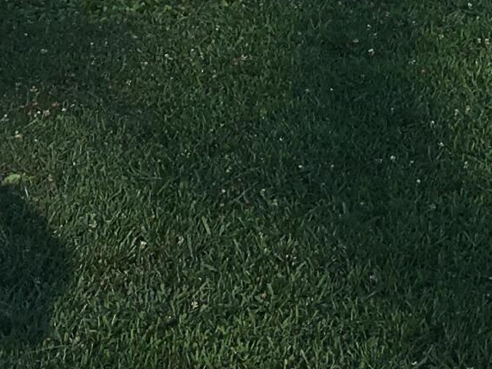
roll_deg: -0.5
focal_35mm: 152
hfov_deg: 12.5
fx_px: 2160
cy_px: -536
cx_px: 661
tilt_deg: +3.3
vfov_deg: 8.8
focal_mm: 4.15
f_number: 2.2
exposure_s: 1/686
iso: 25
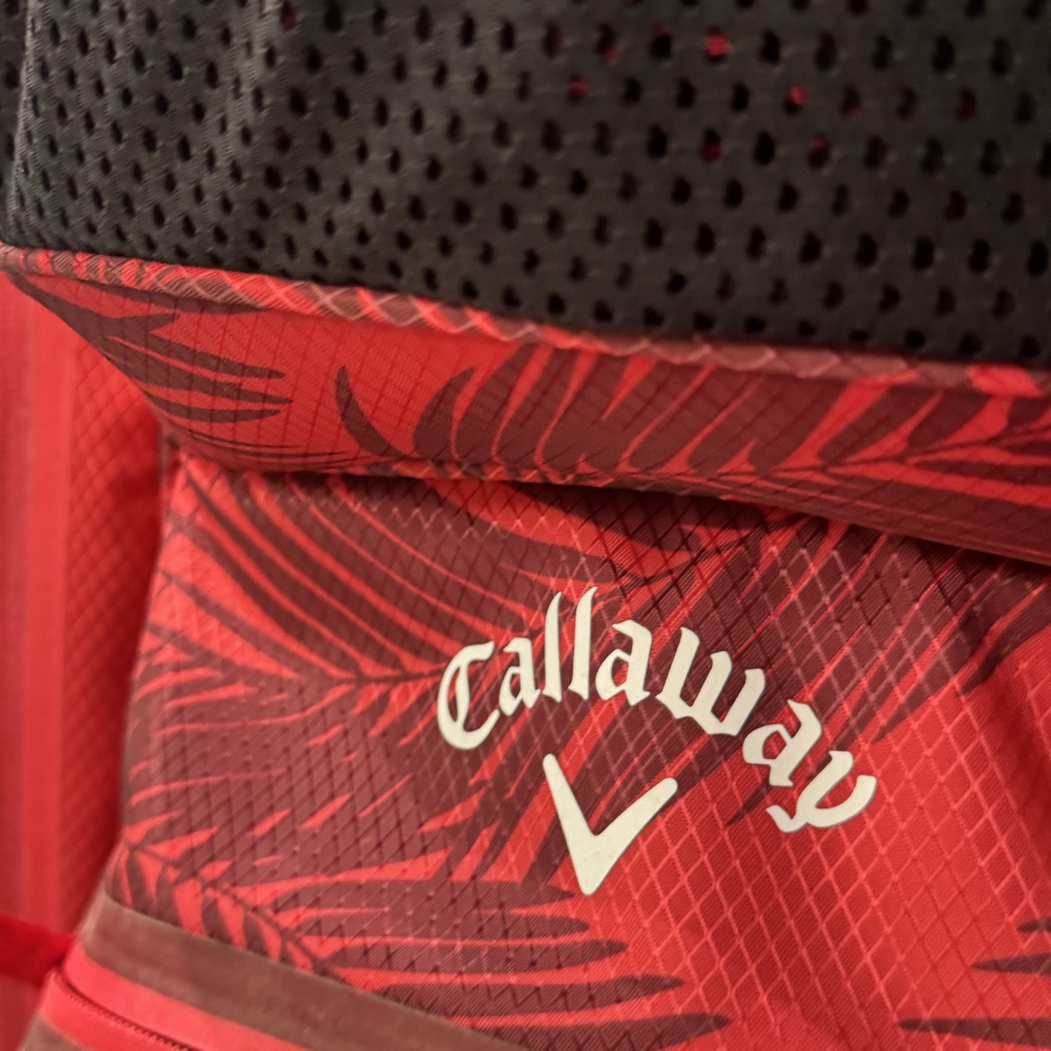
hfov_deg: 37.5
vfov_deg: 37.5
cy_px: 510
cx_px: 498
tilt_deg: -22.7
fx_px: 1546
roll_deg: -0.7
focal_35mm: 45
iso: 320
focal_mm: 6.76
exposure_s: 1/50
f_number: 1.78
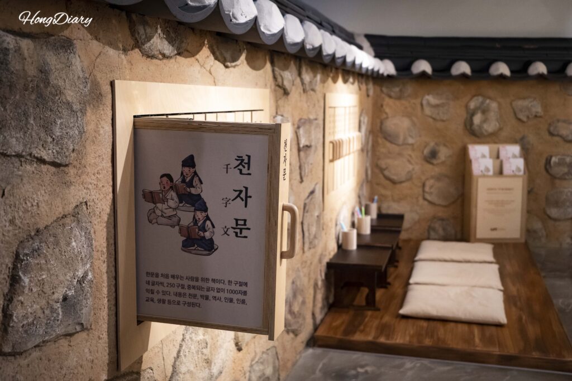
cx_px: 286
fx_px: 683
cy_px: 190
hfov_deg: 45.4
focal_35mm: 43
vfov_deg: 31.2
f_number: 5.6
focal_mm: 43
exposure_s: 1/160
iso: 8000
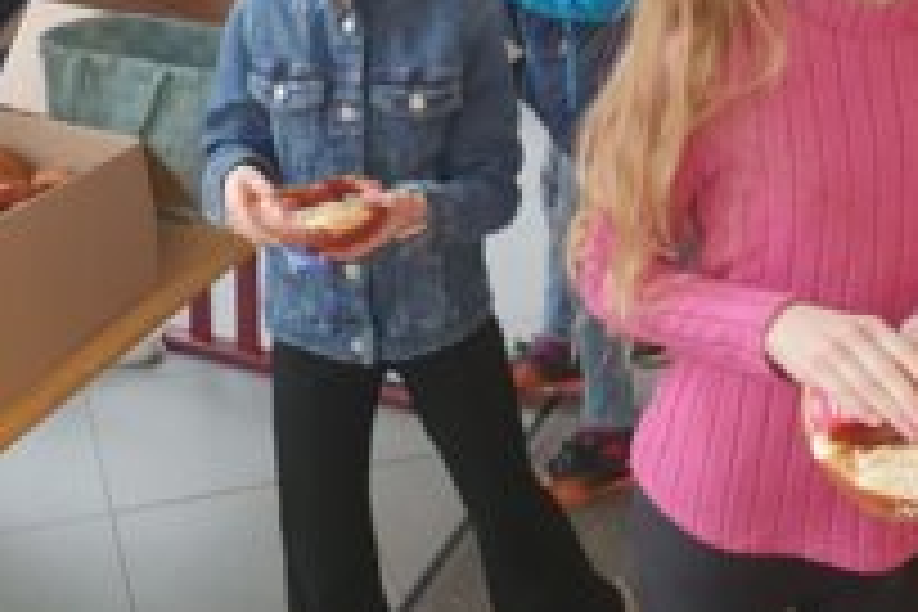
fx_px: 1351
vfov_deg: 24.2
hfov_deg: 37.4
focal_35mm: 53
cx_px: 392
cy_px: -18
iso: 50
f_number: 2.4
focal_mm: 4.32
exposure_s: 1/50
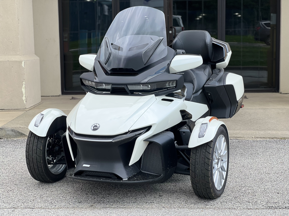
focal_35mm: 77
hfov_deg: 25.3
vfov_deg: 19.1
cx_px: 144
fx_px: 643
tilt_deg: -6.1
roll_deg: +1.1
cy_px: 108
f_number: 2.8
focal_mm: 9
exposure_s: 1/408
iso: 32
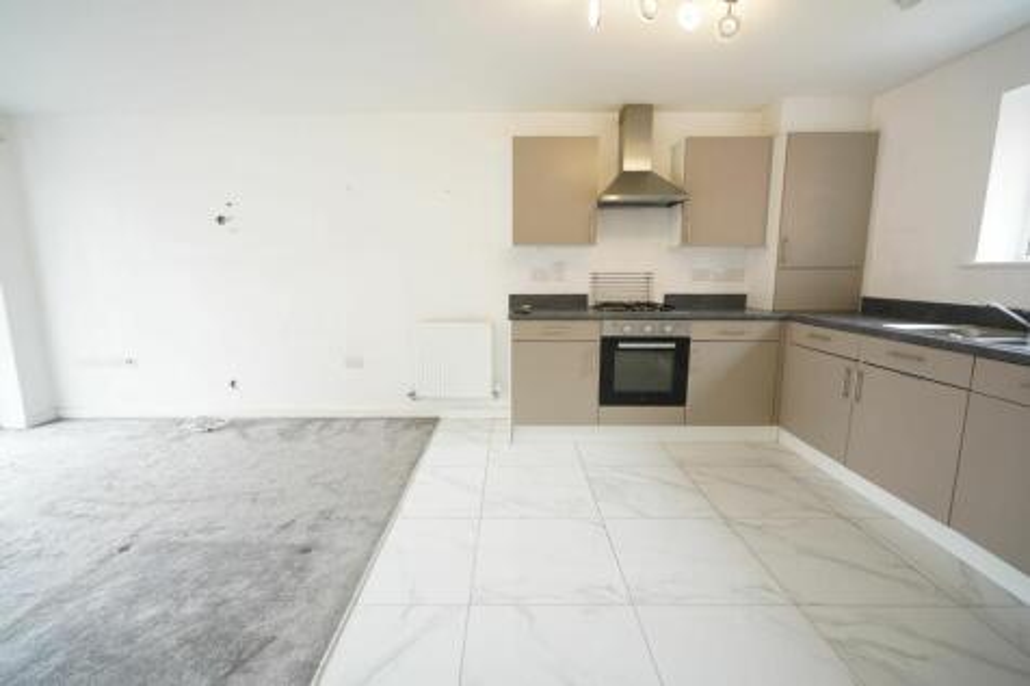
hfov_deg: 96.8
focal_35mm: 16
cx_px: 515
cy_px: 343
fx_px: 458
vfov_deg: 73.7
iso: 200
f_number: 4
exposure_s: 1/25
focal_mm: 16
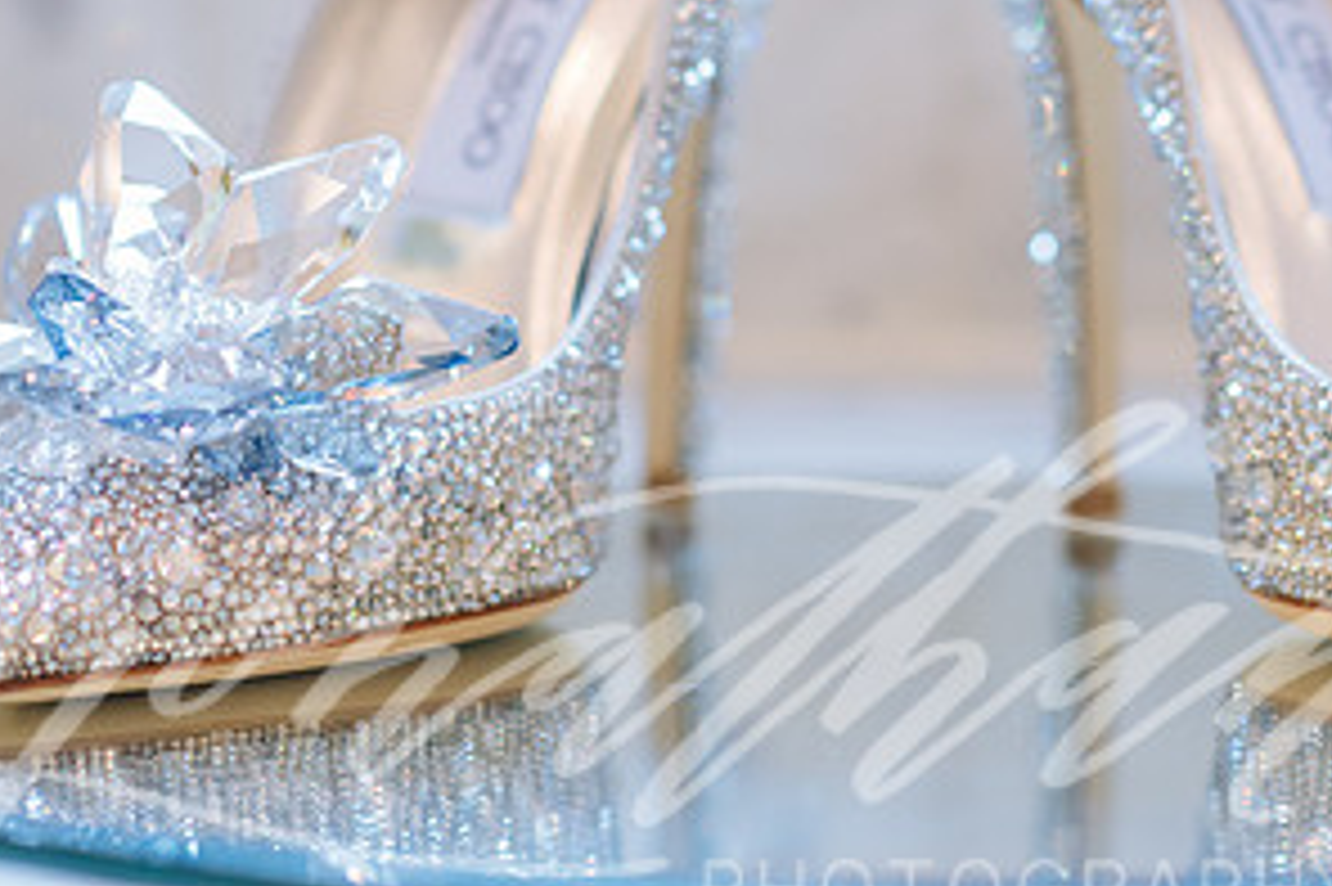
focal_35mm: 199
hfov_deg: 10.3
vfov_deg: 6.9
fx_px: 7359
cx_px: 1166
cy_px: 92
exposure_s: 1/160
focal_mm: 85
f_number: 2.8
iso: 640
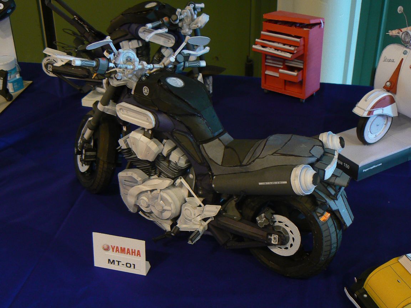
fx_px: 558
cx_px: 206
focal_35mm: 47
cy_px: 154
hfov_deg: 40.4
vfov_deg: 30.9
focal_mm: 6.5
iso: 80
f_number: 2.8
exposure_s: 1/2.5
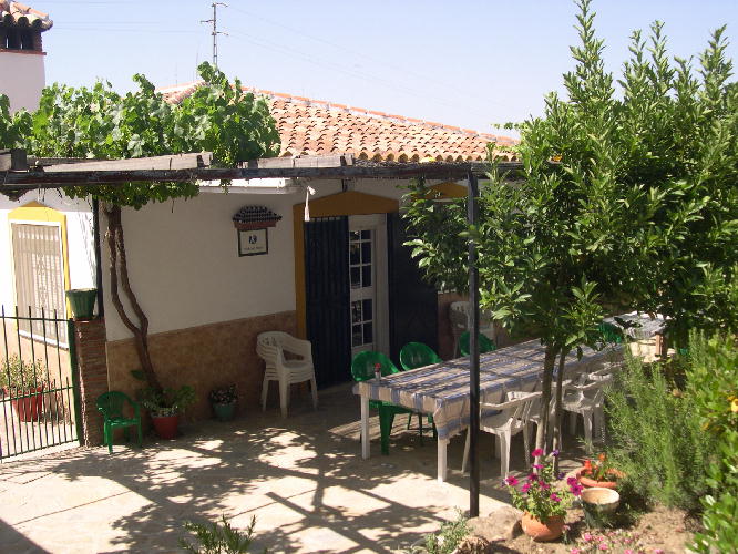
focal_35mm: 38
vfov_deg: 37.7
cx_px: 369
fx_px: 810
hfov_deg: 49.0
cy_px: 277
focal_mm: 8
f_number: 7.6
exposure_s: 1/103
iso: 100
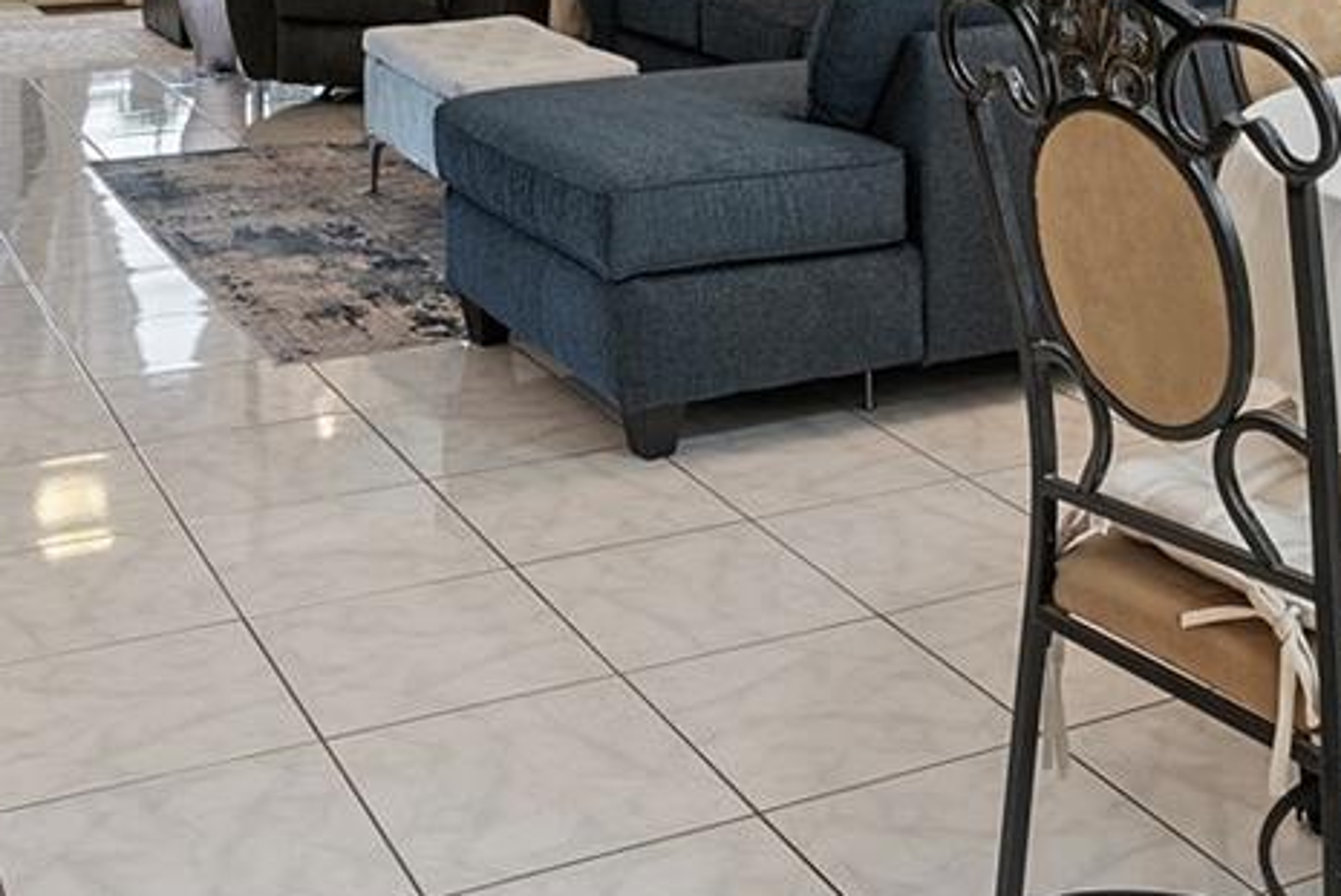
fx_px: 2051
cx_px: 784
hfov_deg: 36.1
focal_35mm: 55
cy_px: -297
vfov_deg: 22.0
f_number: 8
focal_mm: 16
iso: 400
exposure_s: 1/2.5
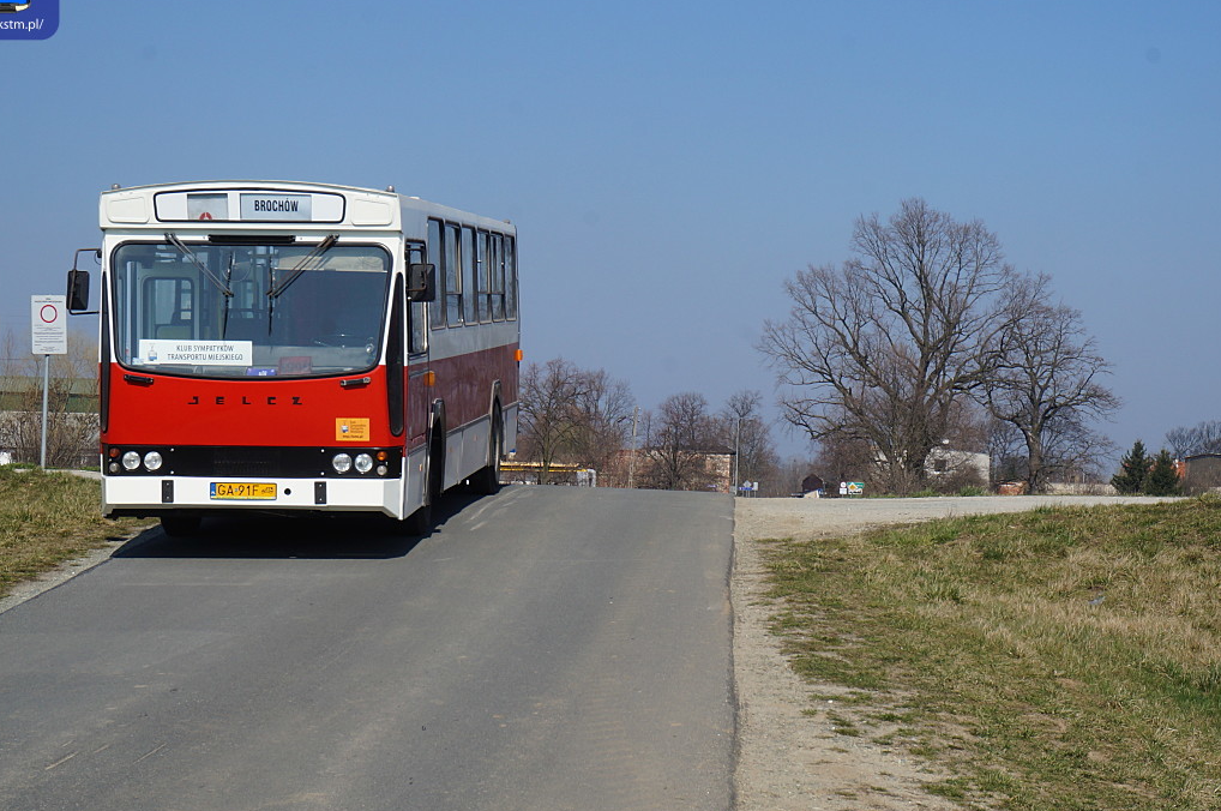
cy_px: 383
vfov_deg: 17.1
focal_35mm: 80
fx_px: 2696
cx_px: 643
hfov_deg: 25.5
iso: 200
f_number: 14
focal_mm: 45
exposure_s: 1/320
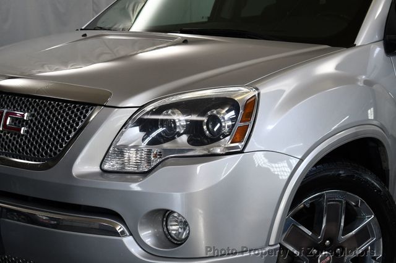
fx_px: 759
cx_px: 198
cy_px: 132
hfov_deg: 29.3
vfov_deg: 19.7
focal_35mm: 69
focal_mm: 46
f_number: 5.3
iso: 720
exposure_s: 1/250
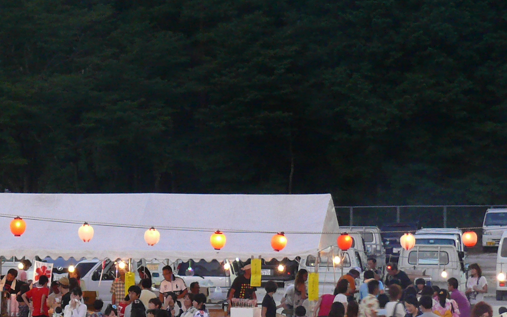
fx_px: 2501
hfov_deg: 11.4
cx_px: -78
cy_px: 363
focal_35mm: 181
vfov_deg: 7.2
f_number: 3.2
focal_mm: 13.4
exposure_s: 1/25
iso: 200
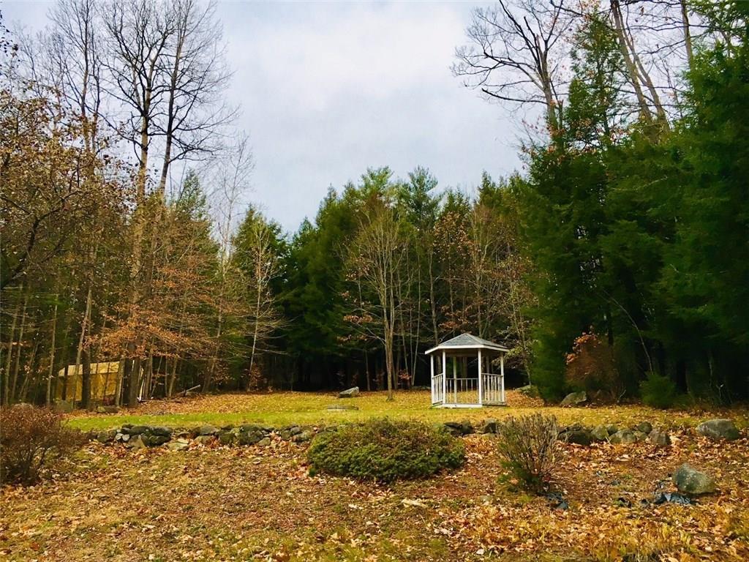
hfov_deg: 61.7
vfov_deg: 48.2
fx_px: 627
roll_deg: +0.2
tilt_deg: +17.1
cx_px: 374
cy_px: 281
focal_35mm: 29
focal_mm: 4.15
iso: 64
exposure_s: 1/30
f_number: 2.2
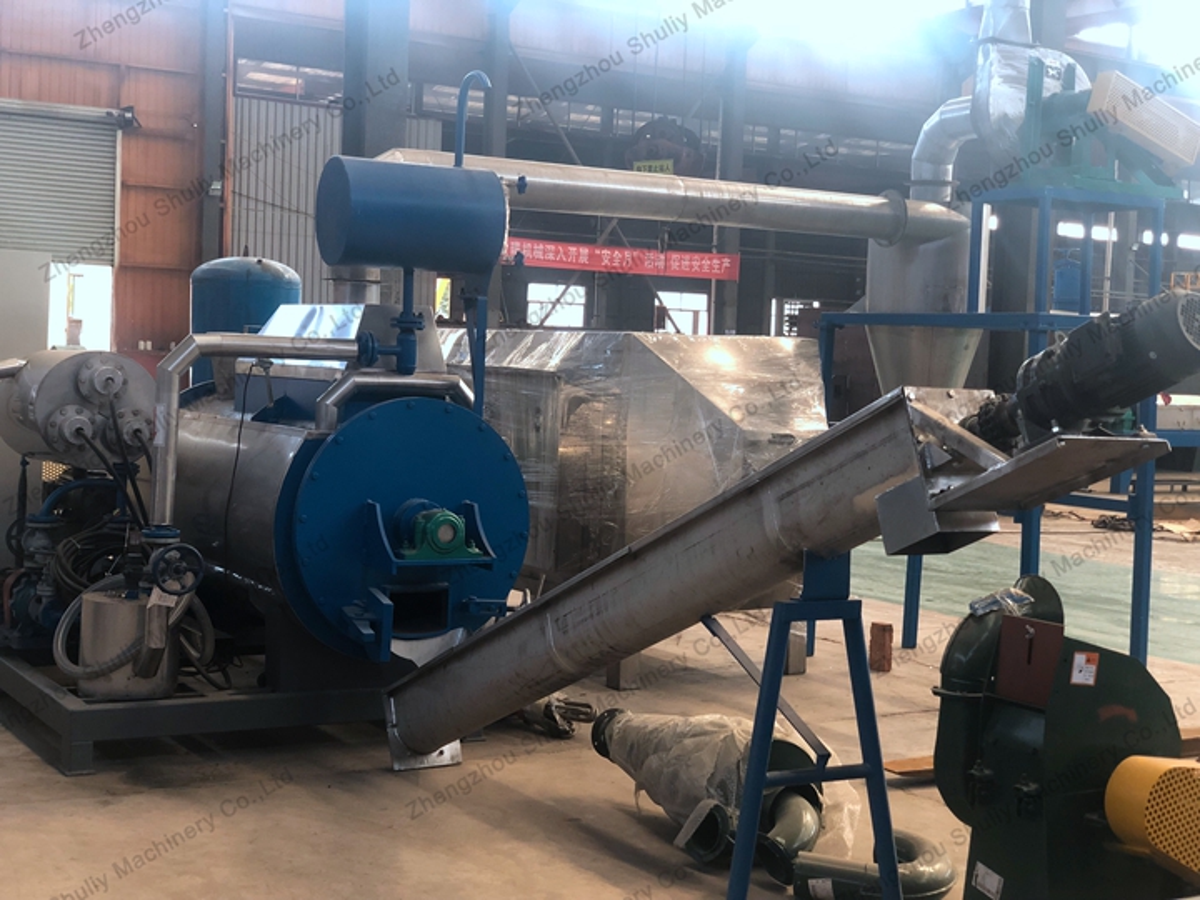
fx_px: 1803
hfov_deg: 36.8
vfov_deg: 28.0
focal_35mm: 52
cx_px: 600
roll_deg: -2.2
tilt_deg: -2.2
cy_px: 450
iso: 64
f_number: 2.4
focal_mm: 6
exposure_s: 1/60
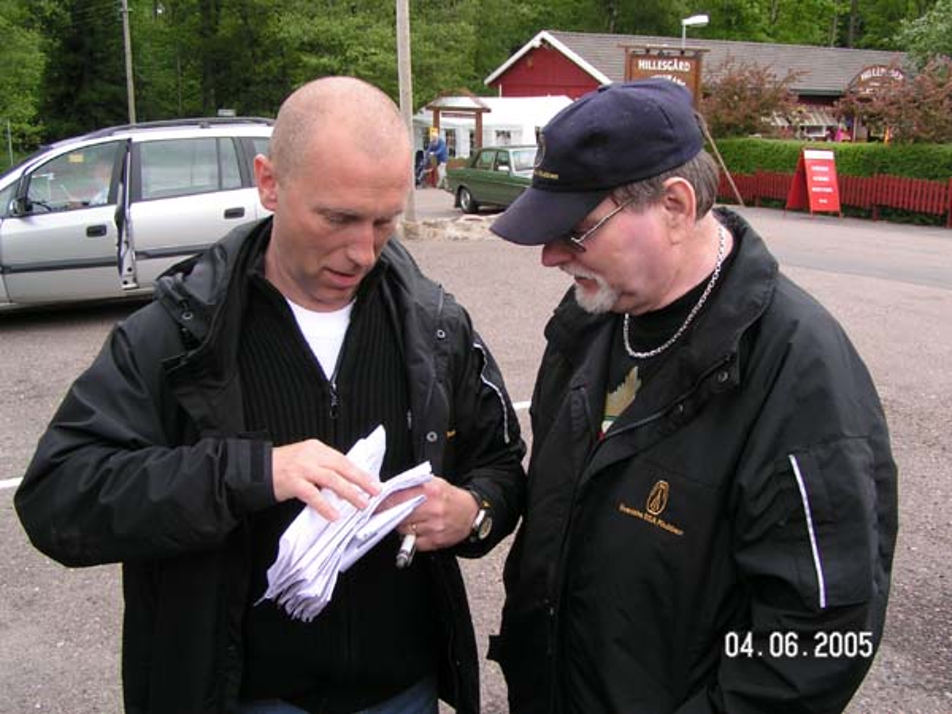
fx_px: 1045
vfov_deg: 37.7
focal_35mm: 38
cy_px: 357
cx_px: 476
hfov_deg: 49.0
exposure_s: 1/100
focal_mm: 5.8
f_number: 4.5
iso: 50
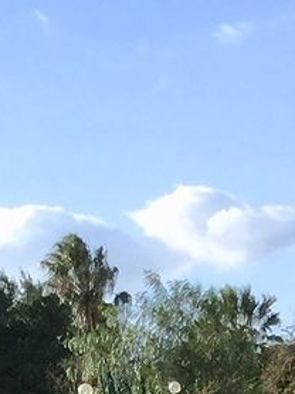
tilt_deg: -17.5
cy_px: 1128
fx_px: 2071
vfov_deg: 9.1
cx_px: 136
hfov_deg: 8.1
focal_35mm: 182
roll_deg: +14.1
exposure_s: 1/886
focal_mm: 3.3
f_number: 2.4
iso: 25
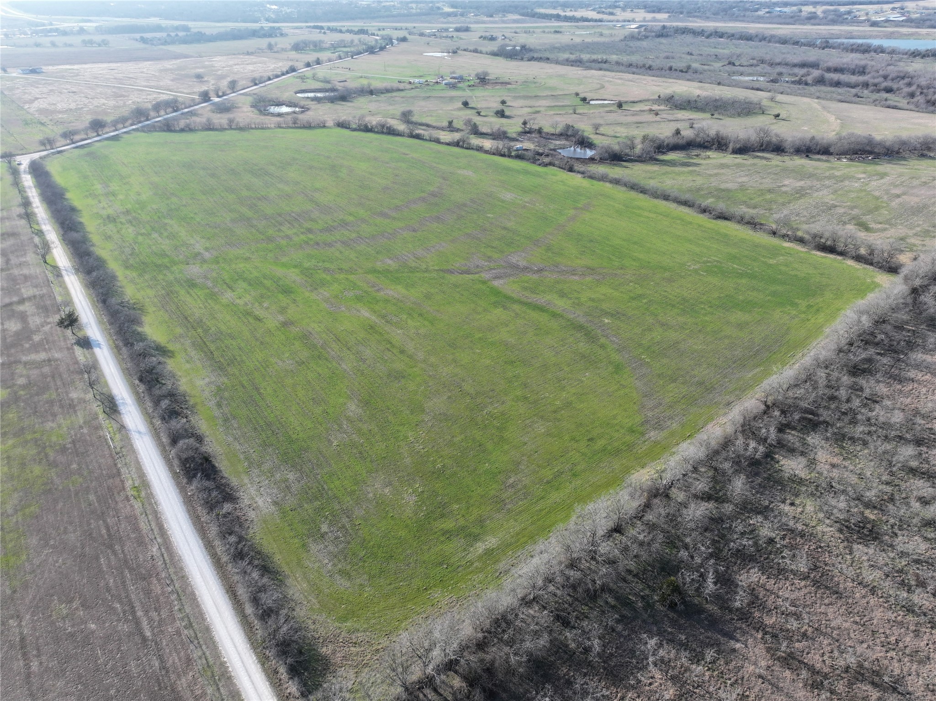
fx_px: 649
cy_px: 350
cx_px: 468
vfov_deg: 56.8
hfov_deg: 71.6
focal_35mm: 24
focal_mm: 12.29
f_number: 2.8
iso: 120
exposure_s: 1/800
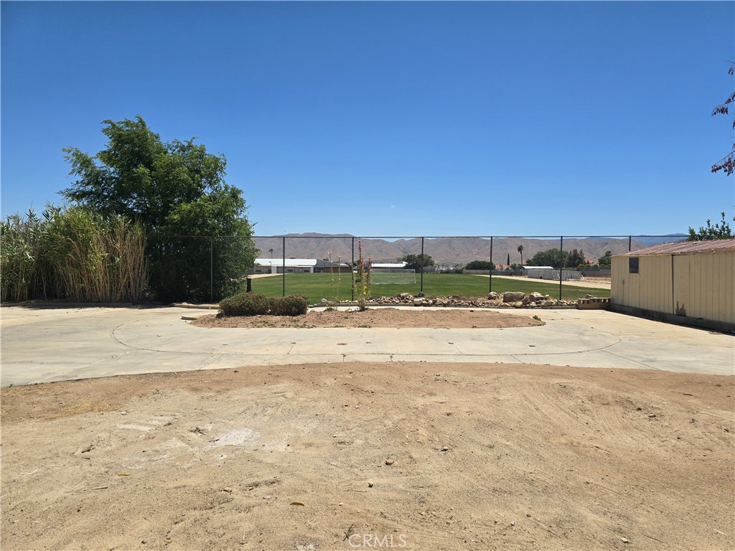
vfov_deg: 58.9
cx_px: 368
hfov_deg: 73.9
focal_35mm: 23
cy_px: 276
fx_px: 488
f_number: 1.7
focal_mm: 6.3
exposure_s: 1/1176
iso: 12
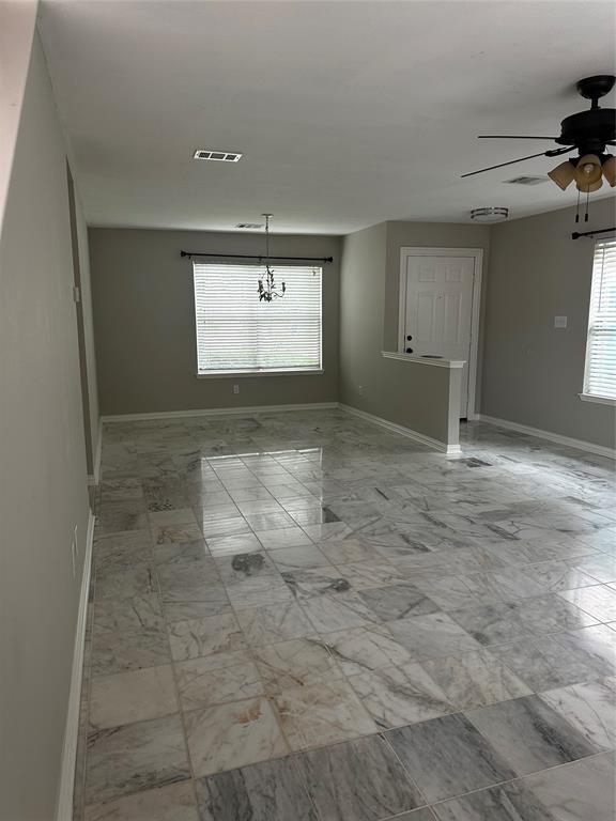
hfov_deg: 56.8
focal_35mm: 24
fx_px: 569
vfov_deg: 71.6
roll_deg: -1.2
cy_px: 410
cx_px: 308
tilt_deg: -8.0
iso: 160
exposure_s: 1/60
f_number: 1.78
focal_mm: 6.86
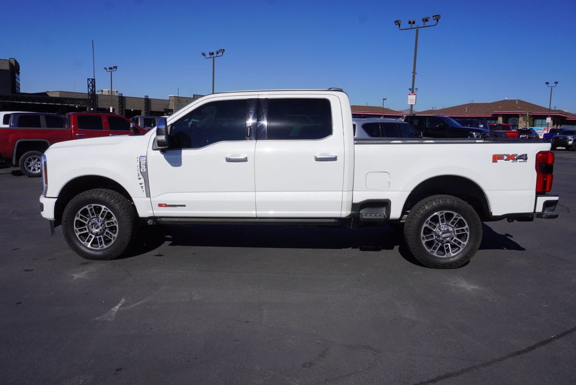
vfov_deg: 45.7
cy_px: 192
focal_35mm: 28
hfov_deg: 64.5
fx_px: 456
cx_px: 288
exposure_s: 1/400
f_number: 10
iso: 100
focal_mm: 19
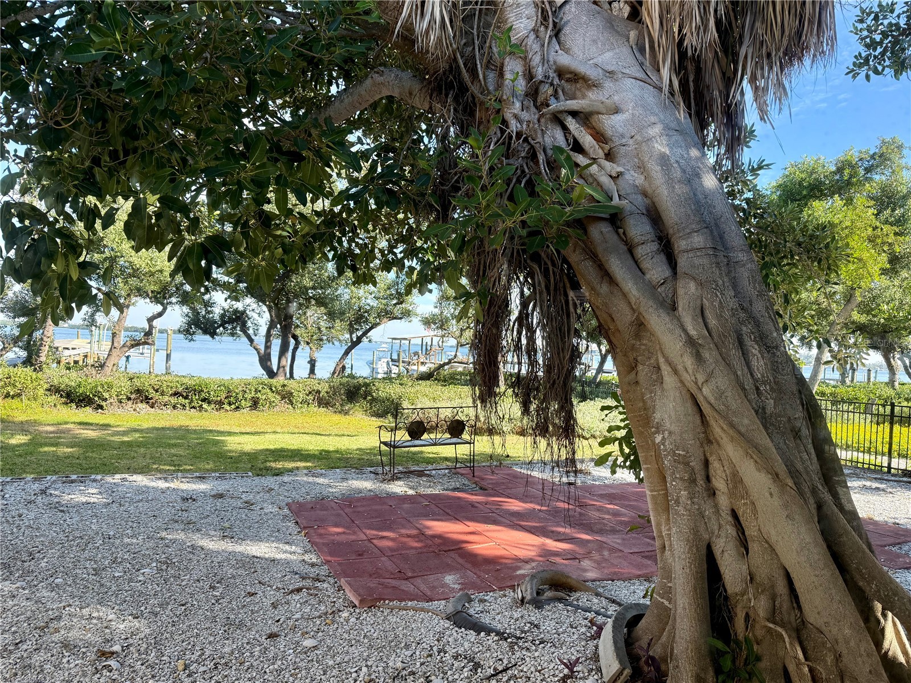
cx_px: 456
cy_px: 342
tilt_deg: +0.6
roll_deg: -3.2
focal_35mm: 24
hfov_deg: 71.6
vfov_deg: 56.8
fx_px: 632
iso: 100
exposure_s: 1/898
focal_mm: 6.76
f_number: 1.78
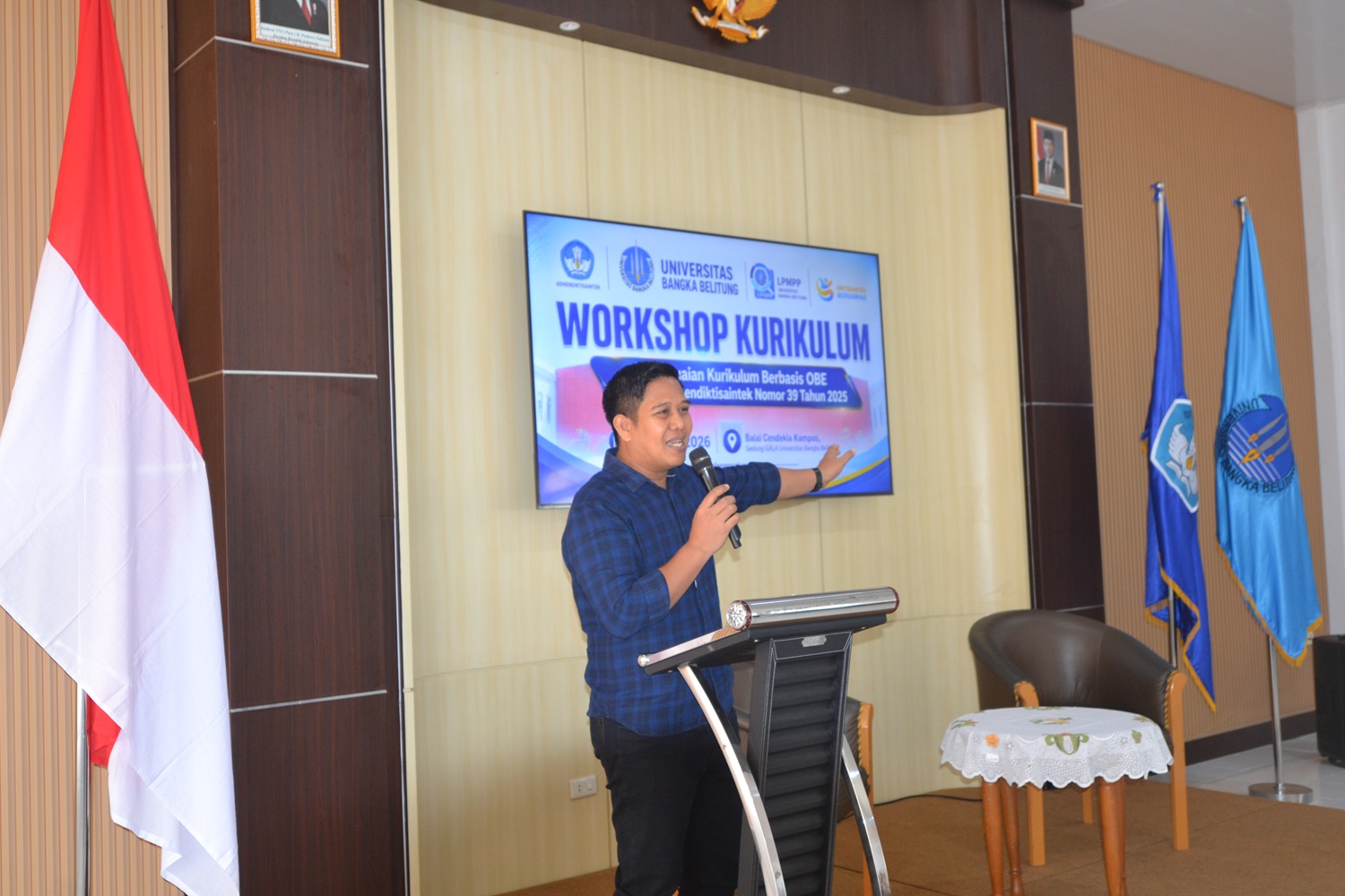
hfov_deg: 53.1
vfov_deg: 36.9
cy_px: 448
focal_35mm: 36
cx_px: 672
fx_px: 1345
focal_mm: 24
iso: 500
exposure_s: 1/60
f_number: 2.8
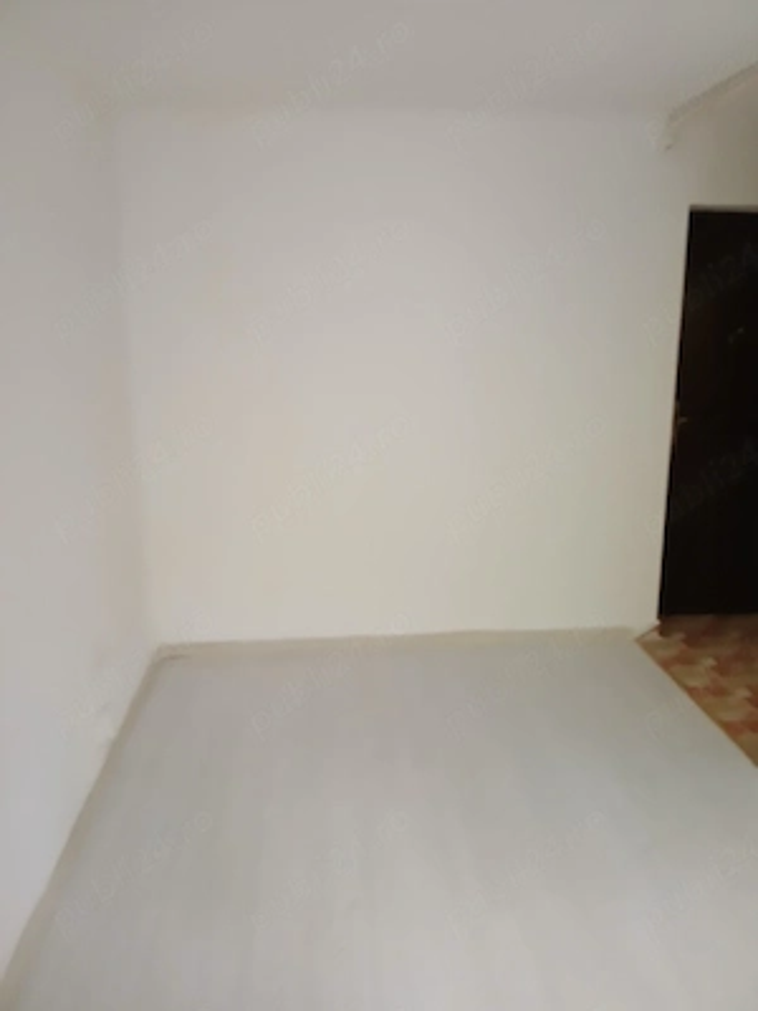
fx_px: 759
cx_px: 379
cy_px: 506
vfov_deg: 67.3
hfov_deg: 53.1
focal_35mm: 26
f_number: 1.8
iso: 250
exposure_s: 1/25.1
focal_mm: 3.98
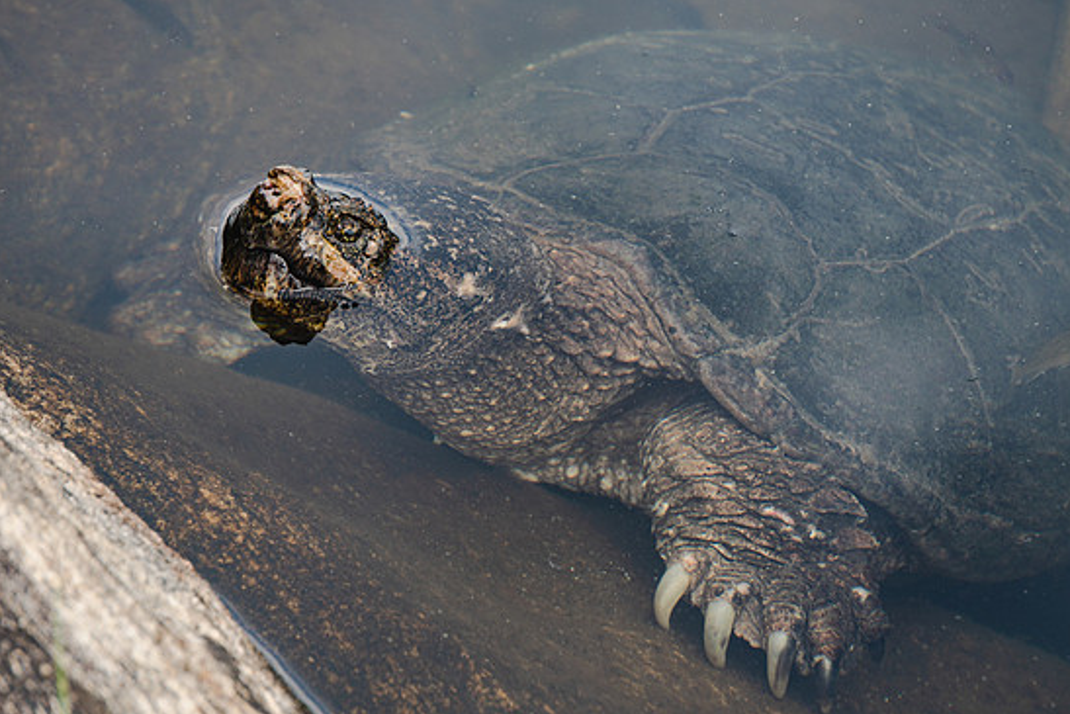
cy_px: 361
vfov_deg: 4.1
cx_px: 514
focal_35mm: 334
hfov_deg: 6.2
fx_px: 9929
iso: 100
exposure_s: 1/80
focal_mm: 210
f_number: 8
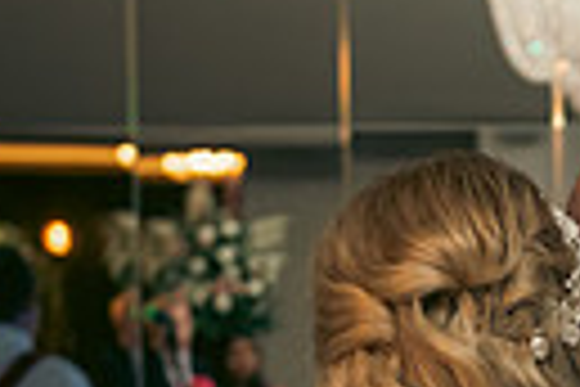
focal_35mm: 215
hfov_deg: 9.4
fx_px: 3464
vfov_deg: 6.3
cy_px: 695
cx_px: 692
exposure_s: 1/160
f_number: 3.5
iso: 640
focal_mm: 48
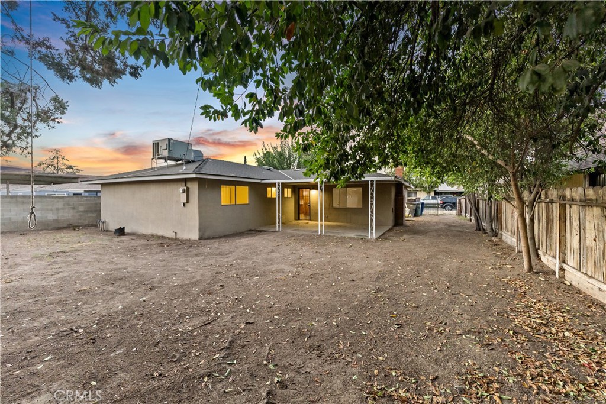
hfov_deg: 104.2
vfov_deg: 81.2
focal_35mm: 14
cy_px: 202
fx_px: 236
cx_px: 303
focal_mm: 14
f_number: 2.8
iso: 2500
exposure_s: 1/160
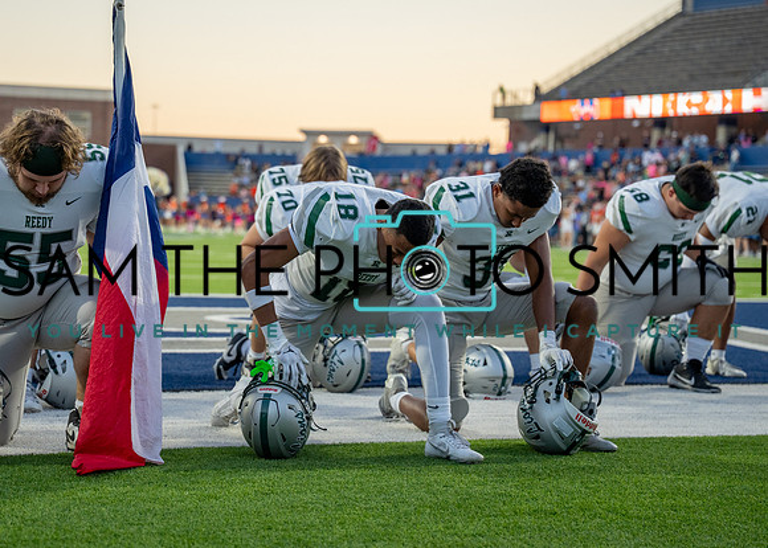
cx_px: 271
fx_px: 1939
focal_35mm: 89
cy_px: 255
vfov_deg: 16.1
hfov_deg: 22.3
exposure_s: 1/1000
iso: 800
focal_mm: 70
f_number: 2.8
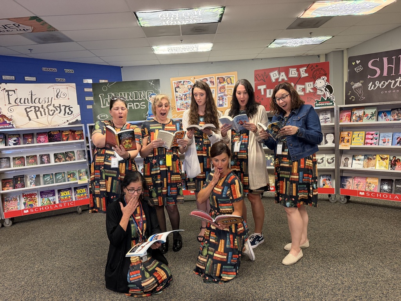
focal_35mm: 24
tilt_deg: -6.5
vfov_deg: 56.8
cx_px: 200
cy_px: 150
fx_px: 278
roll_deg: +4.0
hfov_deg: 71.6
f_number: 1.78
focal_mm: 6.76
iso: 500
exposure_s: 1/60
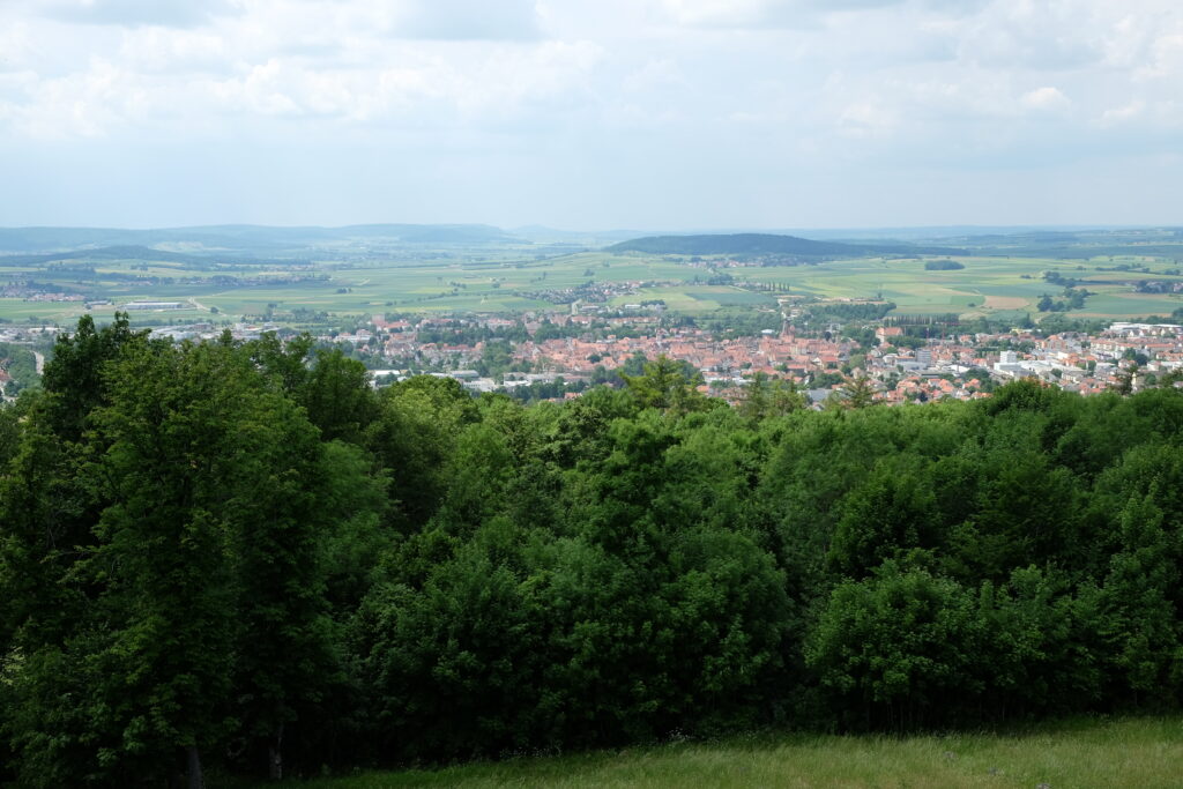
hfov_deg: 46.4
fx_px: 1380
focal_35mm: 42
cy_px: 394
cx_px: 592
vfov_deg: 31.9
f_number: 6.4
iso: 200
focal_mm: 27.7
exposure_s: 1/400
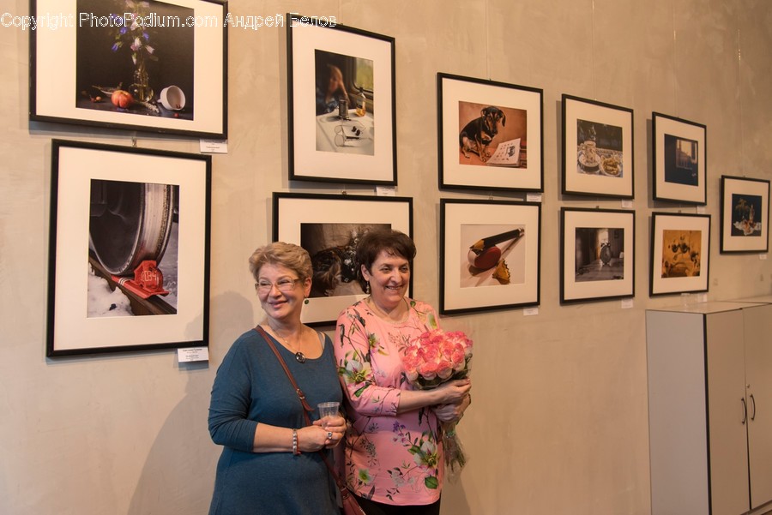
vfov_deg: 41.2
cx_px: 386
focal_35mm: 32
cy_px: 258
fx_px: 687
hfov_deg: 58.7
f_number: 4
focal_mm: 32
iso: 900
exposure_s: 1/30
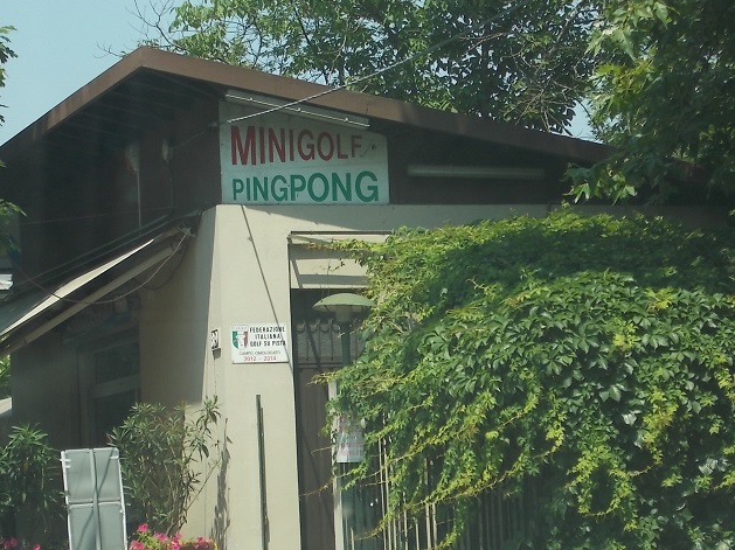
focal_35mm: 126
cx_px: 323
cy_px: 342
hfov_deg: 15.6
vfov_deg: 11.7
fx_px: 2674
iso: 80
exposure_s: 1/160
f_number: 5.5
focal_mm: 17.6
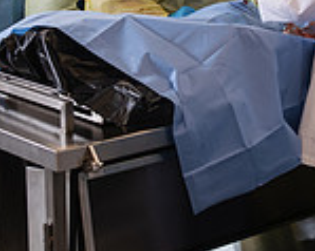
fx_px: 1090
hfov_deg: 16.4
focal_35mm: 117
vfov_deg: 13.0
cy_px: 7
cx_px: 182
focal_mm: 32
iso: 500
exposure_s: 1/200
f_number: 4
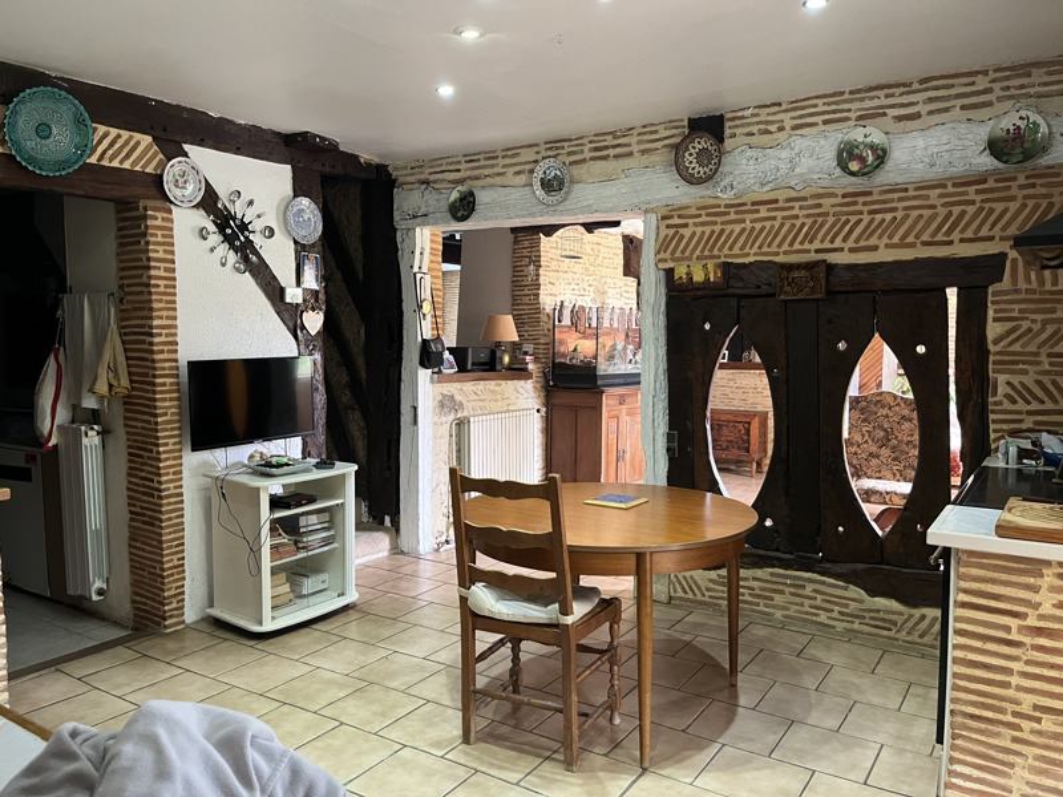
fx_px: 798
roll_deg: +0.7
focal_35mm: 26
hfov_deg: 67.3
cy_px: 398
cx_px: 532
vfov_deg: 53.1
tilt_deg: -4.5
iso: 400
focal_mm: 5.1
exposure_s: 1/50
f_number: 1.6
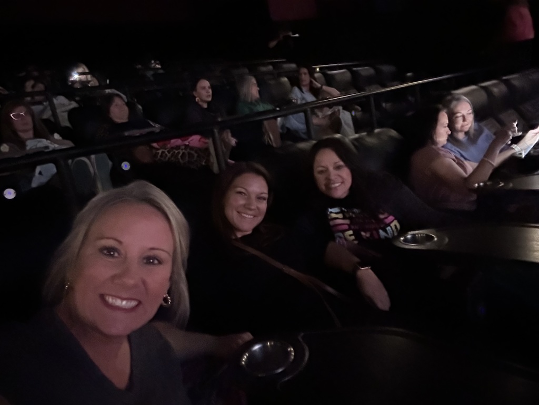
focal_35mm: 23
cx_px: 270
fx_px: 358
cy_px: 202
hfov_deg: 73.9
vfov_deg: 58.9
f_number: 1.9
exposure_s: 1/15
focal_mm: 2.69
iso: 2000
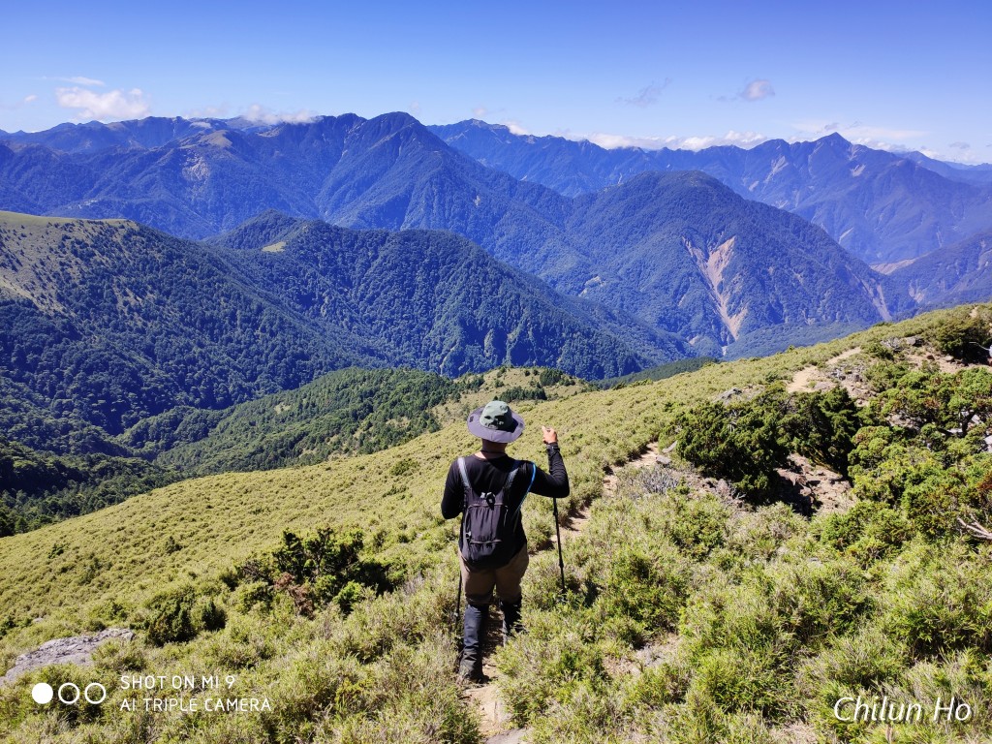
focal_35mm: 27
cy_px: 372
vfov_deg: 51.4
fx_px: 774
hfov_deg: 65.3
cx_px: 496
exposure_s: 1/1988
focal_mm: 4.75
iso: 112
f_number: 1.75
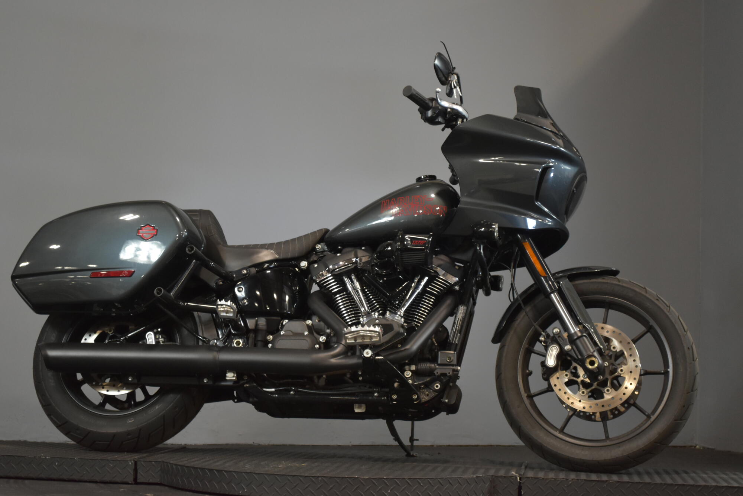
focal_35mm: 69
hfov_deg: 29.2
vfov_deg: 19.7
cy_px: 248
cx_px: 372
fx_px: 1425
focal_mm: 46
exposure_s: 1/30
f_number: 5.3
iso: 1400
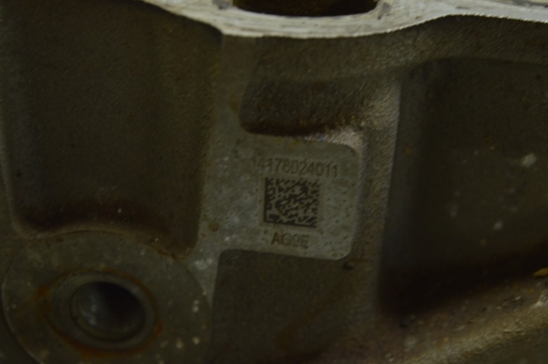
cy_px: 182
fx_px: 1254
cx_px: 274
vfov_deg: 16.5
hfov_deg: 24.6
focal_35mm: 82
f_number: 5.6
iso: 400
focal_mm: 55
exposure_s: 1/20
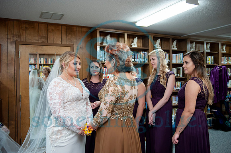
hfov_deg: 58.7
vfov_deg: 41.1
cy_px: 76
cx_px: 116
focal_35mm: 32
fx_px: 205
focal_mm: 32
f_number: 2.8
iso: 1250
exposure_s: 1/125
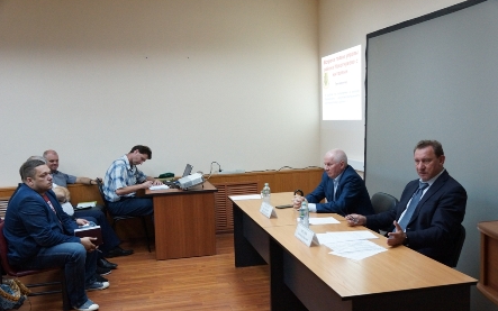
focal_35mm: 34
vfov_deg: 37.3
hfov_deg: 56.7
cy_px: 160
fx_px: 462
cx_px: 250
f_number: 5
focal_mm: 22
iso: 2000
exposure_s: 1/100
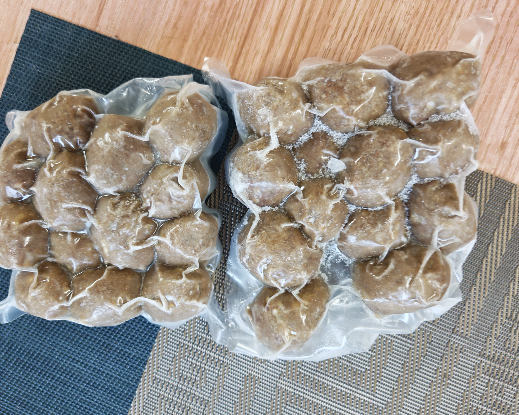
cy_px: 201
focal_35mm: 26
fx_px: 399
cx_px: 236
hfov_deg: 65.9
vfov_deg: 54.9
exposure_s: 1/50
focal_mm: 6.67
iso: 1000
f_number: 1.9
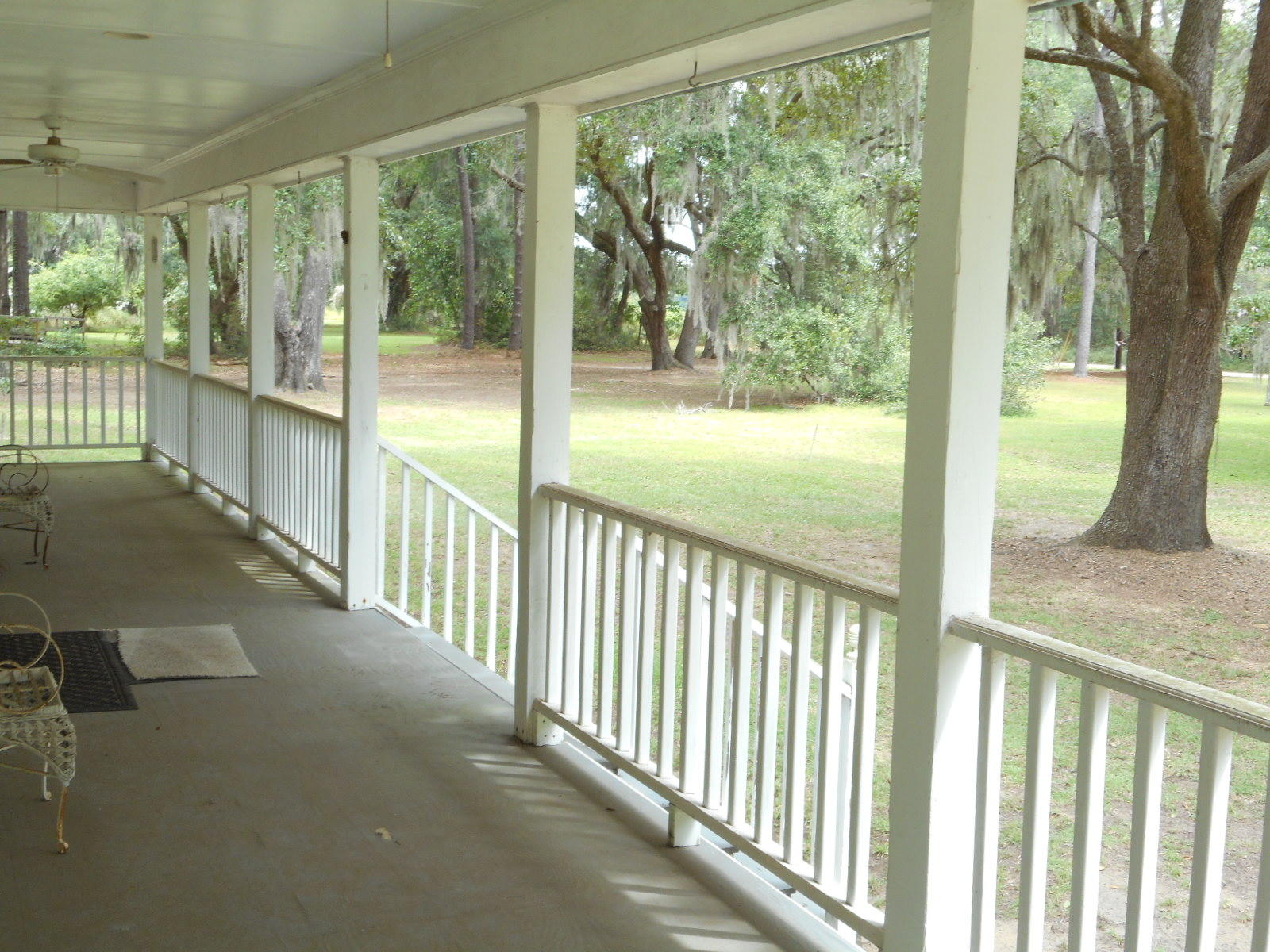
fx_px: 1614
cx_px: 635
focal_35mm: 44
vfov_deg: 32.9
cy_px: 476
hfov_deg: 42.9
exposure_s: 1/30
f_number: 4.7
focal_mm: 7.9
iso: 110
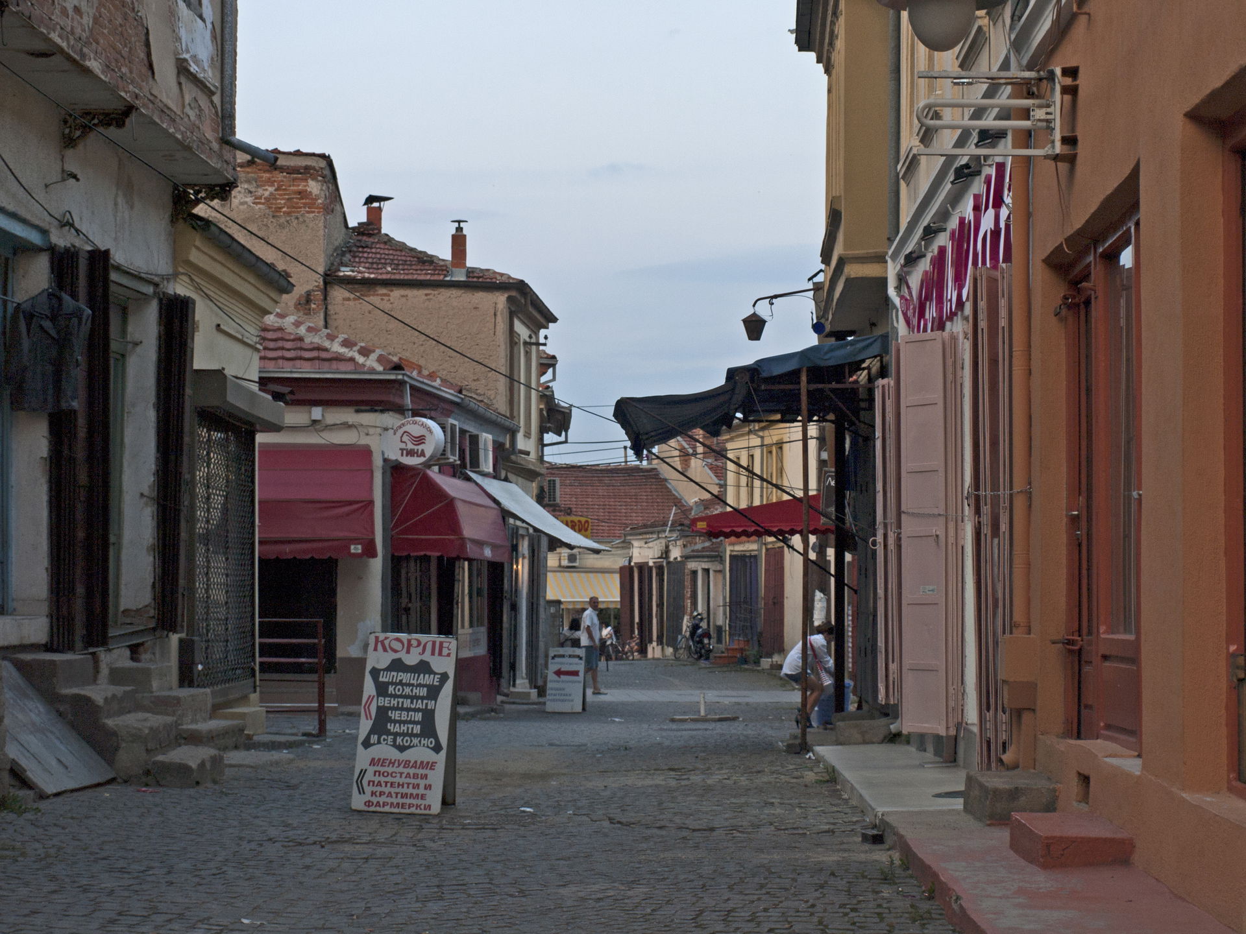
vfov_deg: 18.9
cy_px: 467
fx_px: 2808
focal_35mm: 78
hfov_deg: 25.0
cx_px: 623
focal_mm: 39
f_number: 5.5
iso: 400
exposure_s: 1/80
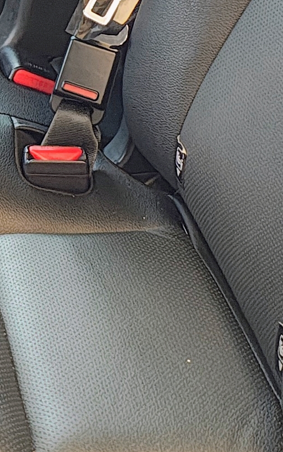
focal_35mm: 132
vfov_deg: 15.4
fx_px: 1628
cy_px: -55
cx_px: -160
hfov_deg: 9.6
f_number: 1.4
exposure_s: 1/30
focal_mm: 5.89
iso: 778
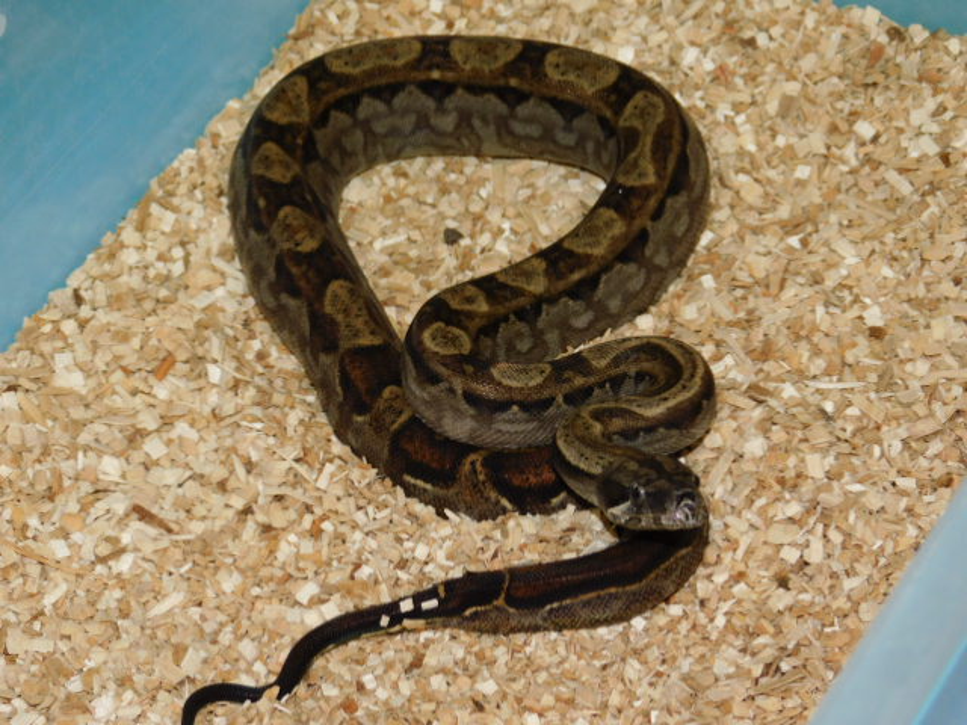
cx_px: 484
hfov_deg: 14.7
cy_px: 362
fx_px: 3743
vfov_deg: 11.1
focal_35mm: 134
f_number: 5
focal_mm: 23.7
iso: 200
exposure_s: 1/60
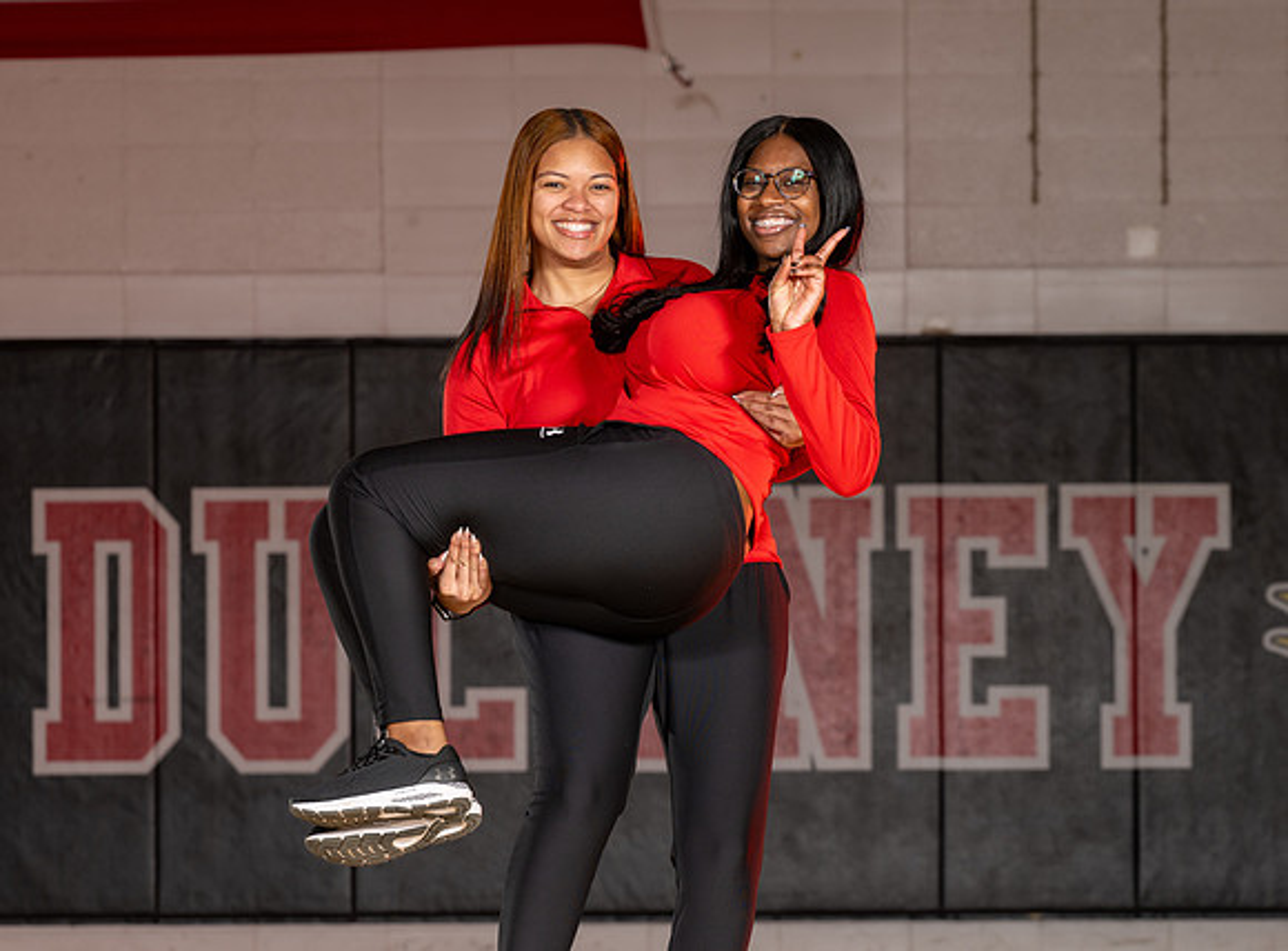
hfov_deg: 10.4
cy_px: 431
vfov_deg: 7.7
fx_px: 7081
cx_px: 693
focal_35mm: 191
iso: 80
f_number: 6.3
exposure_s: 1/125
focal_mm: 140
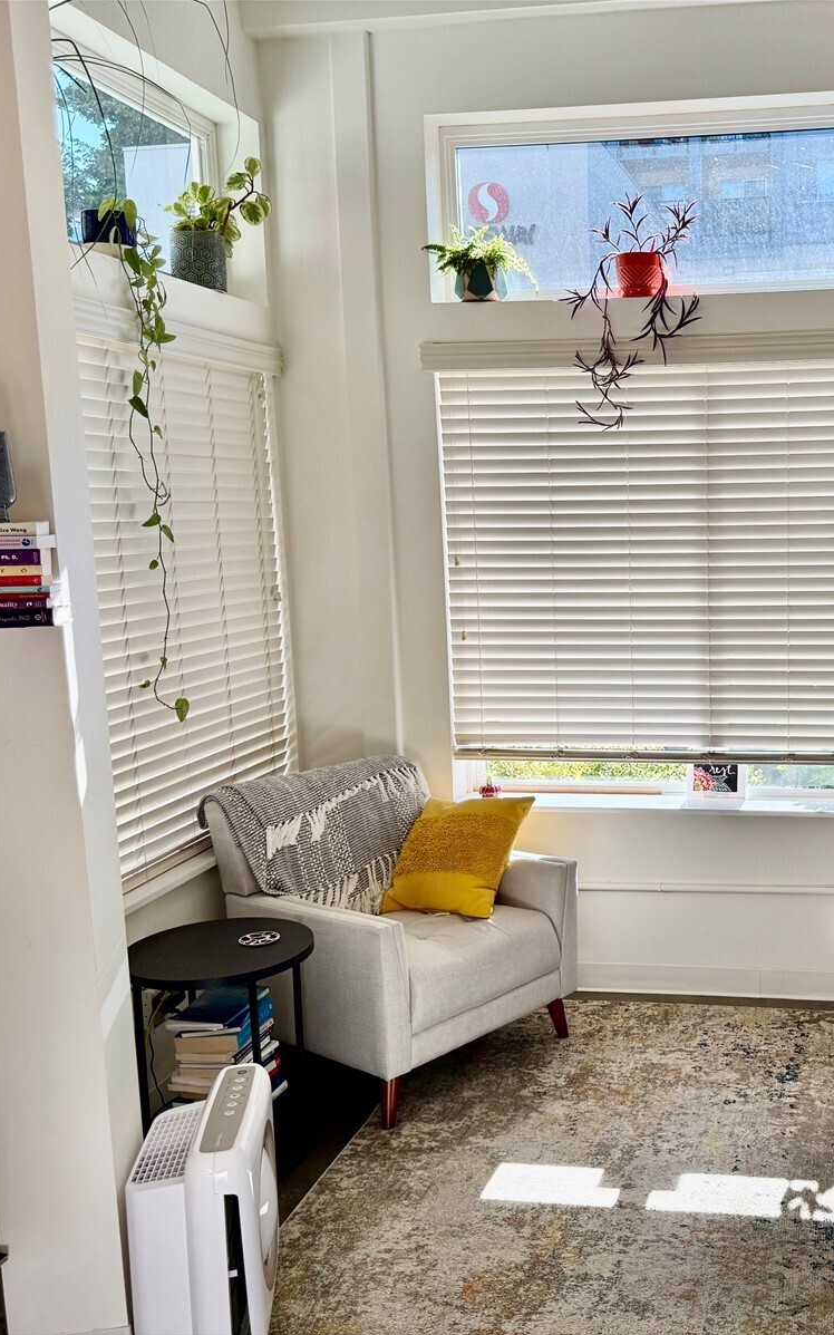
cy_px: 668
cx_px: 700
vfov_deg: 56.7
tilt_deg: -6.8
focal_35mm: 34
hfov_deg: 35.7
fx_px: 1237
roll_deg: +0.8
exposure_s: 1/612
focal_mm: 6.76
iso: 100
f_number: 1.78
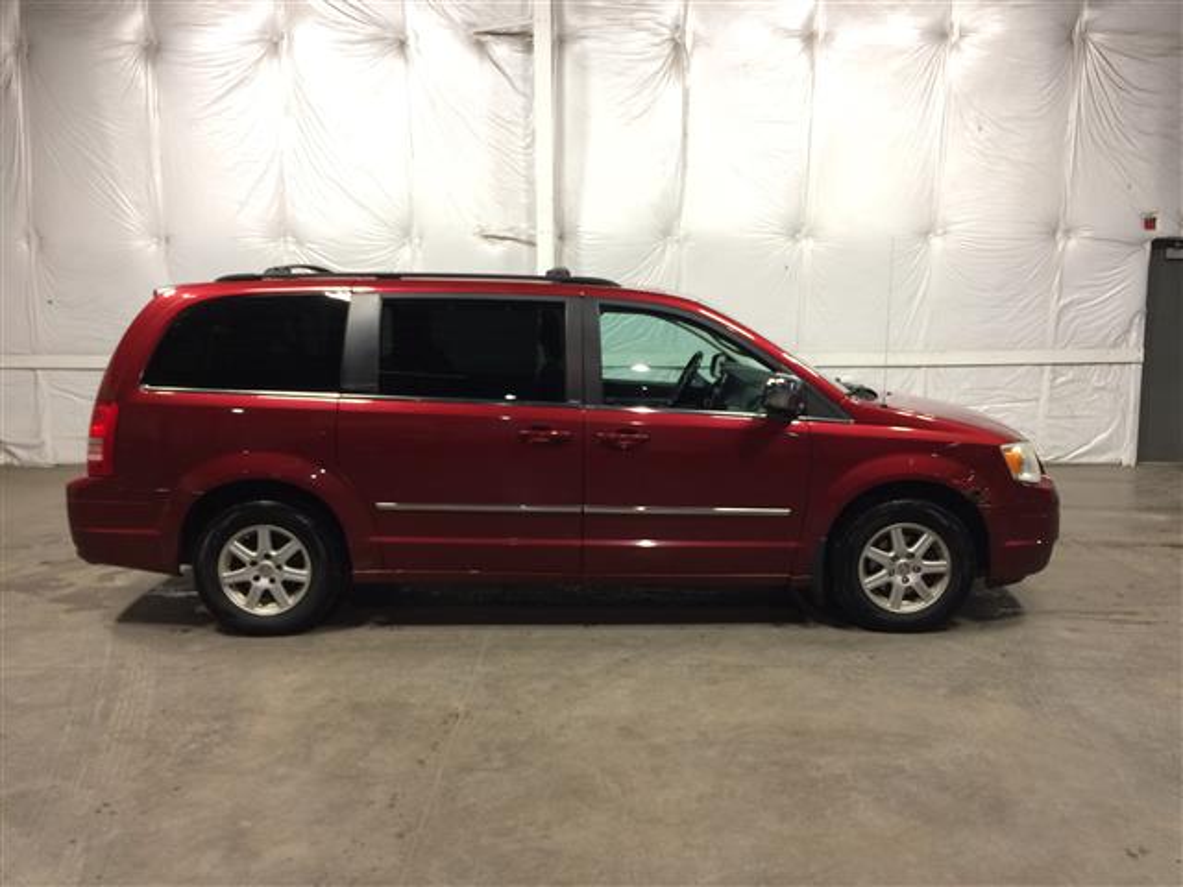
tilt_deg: -7.9
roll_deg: +1.2
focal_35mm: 29
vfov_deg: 48.2
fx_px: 991
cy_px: 444
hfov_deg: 61.7
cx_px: 592
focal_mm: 4.15
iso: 80
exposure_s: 1/30
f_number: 2.2
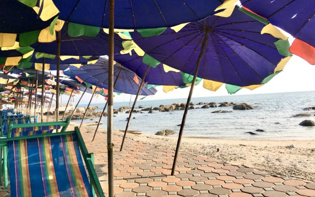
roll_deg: +4.4
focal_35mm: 32
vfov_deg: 39.3
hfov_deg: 59.6
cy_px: 86
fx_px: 275
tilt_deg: +2.7
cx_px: 152
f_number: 2.2
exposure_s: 1/732
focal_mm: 4.15
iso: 25
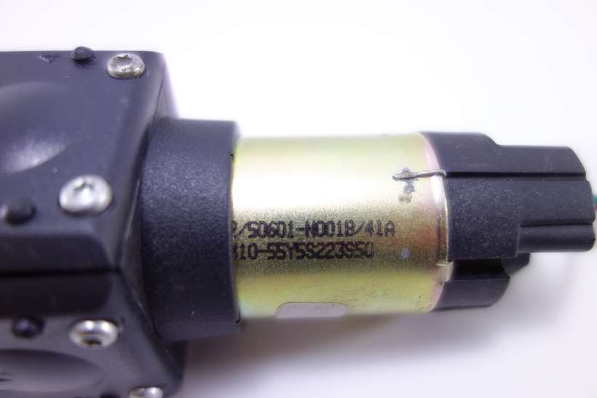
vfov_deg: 46.4
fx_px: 464
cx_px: 298
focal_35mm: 28
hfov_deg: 65.5
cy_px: 199
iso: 125
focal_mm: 10.4
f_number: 1.8
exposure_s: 1/100
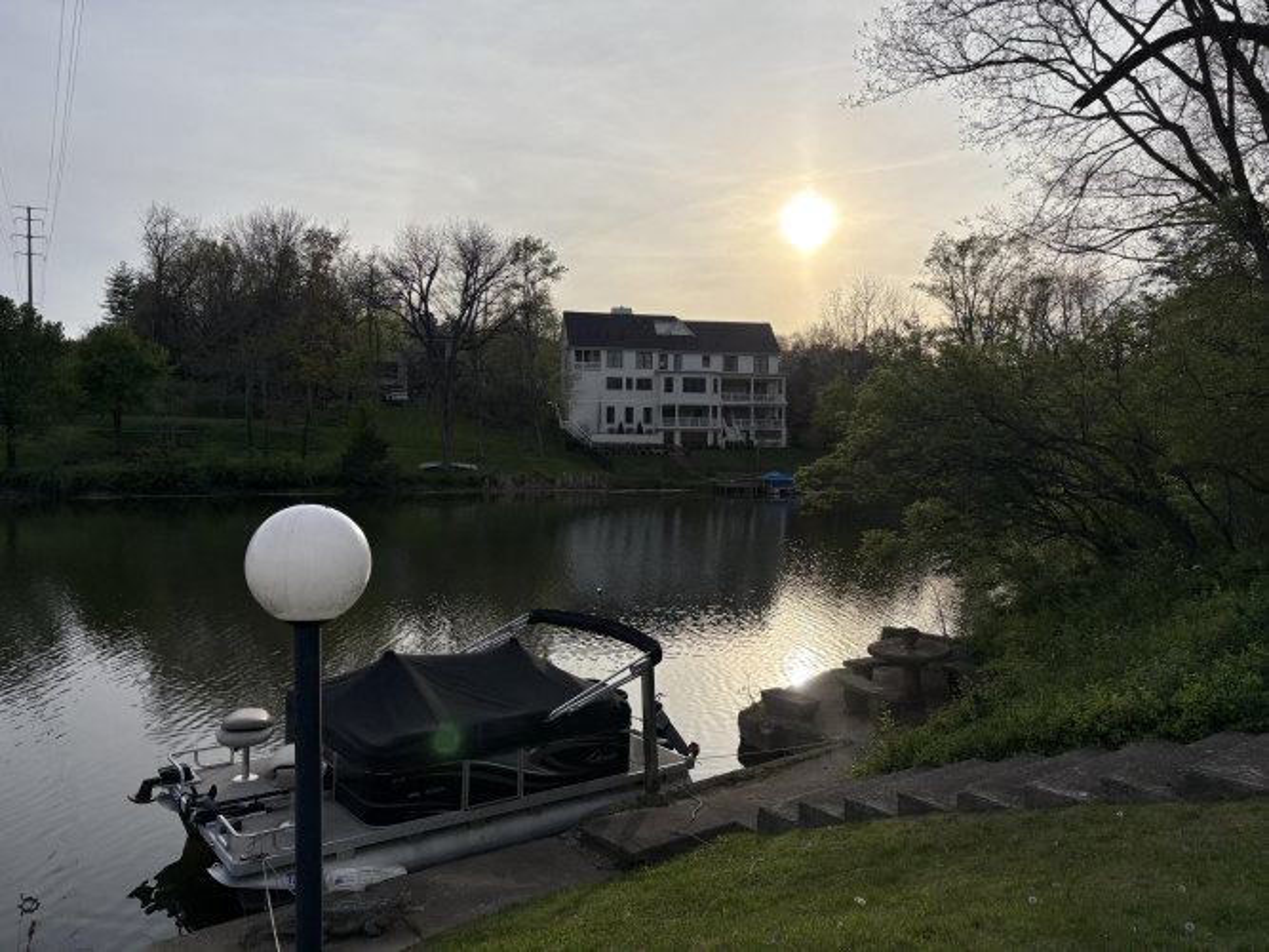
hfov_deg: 67.3
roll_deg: -0.6
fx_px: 953
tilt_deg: -1.6
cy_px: 476
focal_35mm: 26
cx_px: 634
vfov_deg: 53.0
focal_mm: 5.96
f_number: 1.6
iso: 50
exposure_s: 1/4950
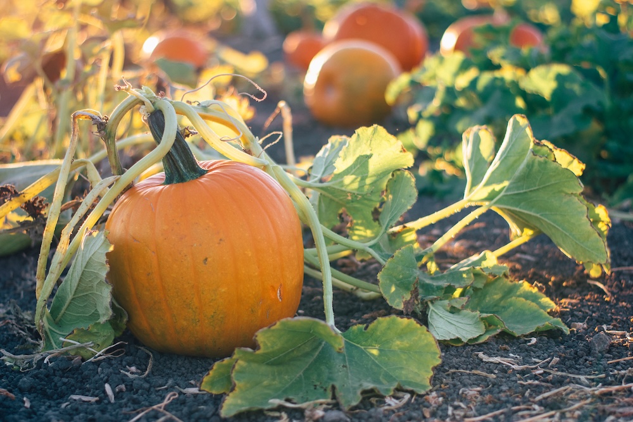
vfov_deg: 18.2
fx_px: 1319
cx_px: 316
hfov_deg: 27.0
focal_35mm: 75
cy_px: 211
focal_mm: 50
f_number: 2
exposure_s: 1/320
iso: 125
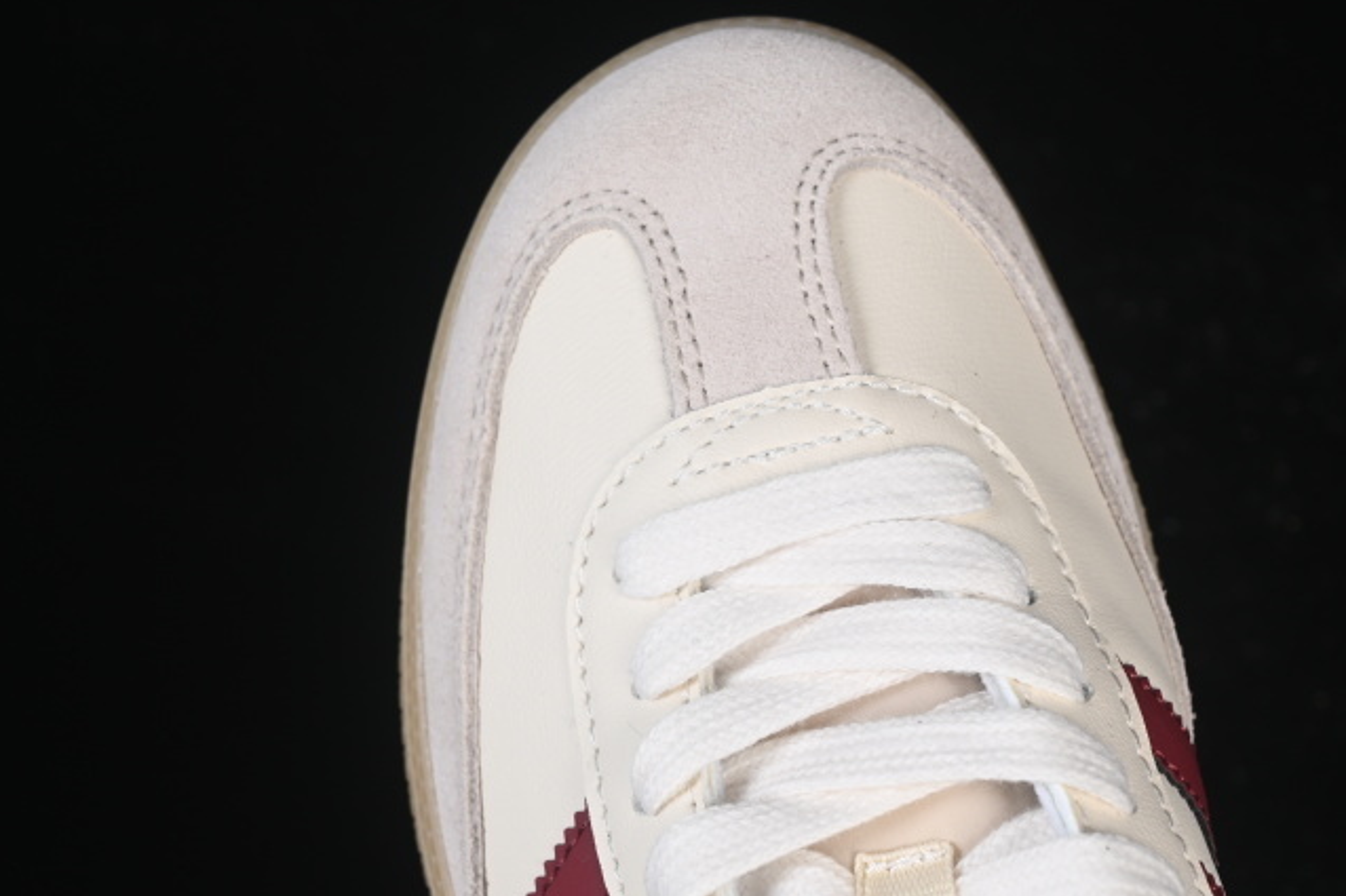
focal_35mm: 94
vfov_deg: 14.5
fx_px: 3513
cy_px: 547
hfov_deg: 21.7
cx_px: 797
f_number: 7.1
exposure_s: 1/80
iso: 160
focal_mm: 50
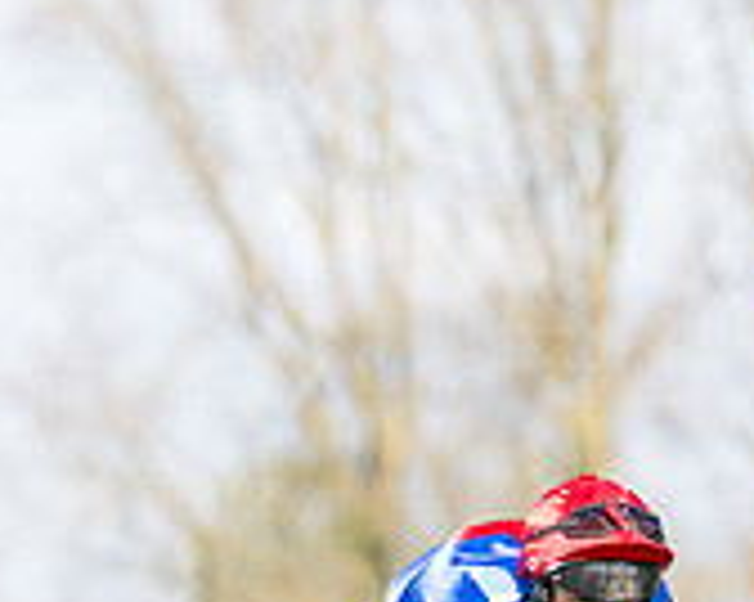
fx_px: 22134
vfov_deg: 1.6
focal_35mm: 993
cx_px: 758
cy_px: 942
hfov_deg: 2.0
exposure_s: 1/2000
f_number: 4
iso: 400
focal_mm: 200
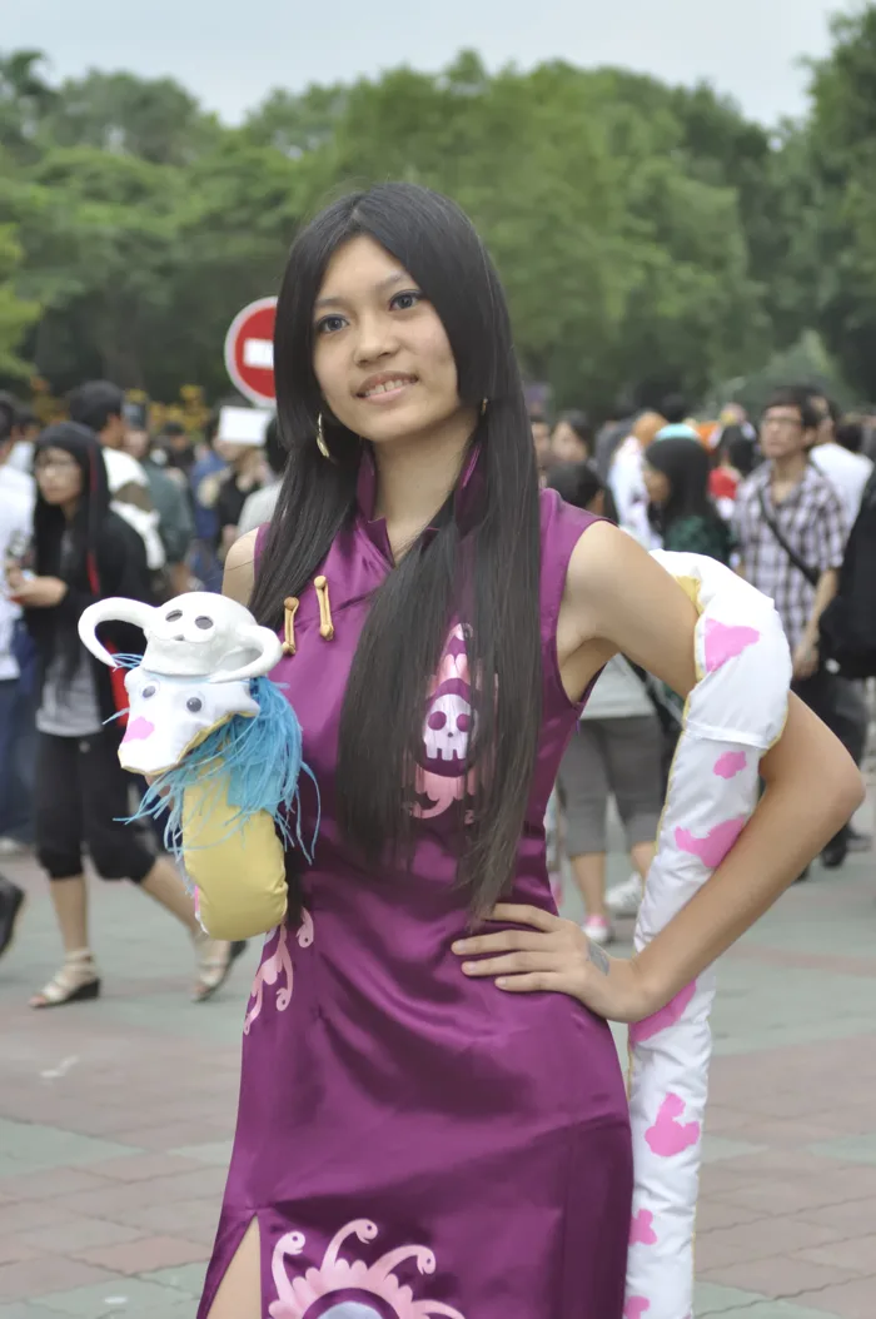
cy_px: 660
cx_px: 438
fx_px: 3733
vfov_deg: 20.0
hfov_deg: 13.4
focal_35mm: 102
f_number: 6.3
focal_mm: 68
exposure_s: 1/320
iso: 200
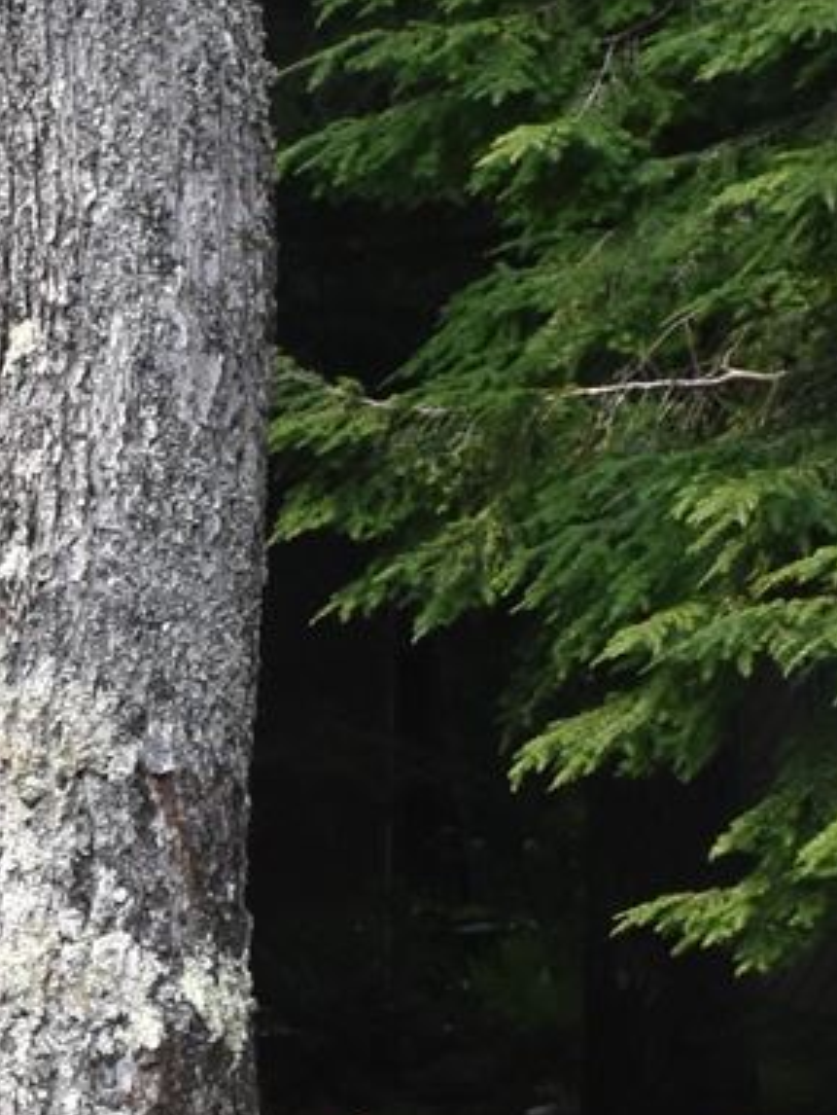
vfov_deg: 7.1
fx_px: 8953
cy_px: 1293
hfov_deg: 5.3
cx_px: -96
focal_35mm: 278
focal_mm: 32
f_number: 8
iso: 800
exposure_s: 1/250
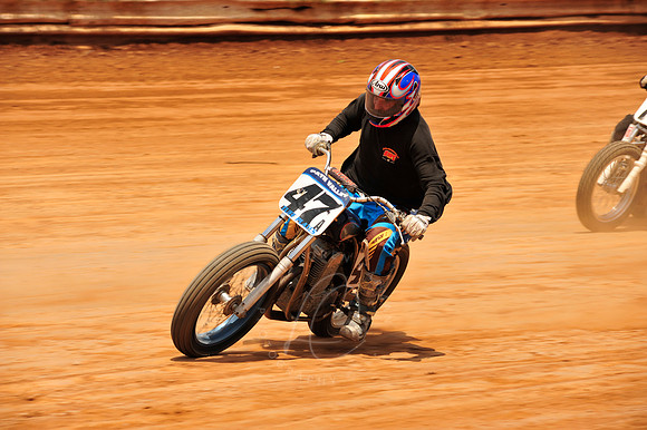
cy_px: 215
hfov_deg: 10.3
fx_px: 3592
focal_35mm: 200
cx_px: 324
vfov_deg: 6.9
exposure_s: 1/400
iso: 200
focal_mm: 200
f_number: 10
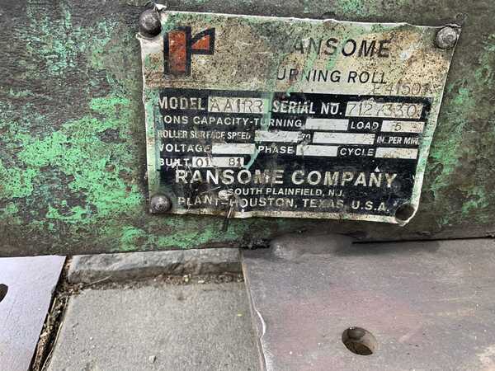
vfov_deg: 48.2
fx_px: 415
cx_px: 248
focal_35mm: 29
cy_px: 186
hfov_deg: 61.7
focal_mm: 3
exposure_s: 1/122
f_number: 1.8
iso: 25
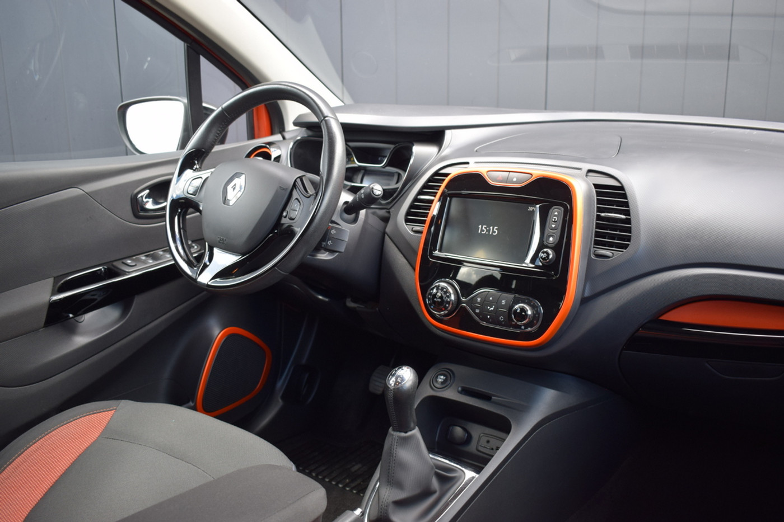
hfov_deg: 57.2
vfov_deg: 40.0
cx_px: 392
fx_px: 719
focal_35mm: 33
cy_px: 261
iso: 400
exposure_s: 1/80
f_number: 4.5
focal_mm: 22
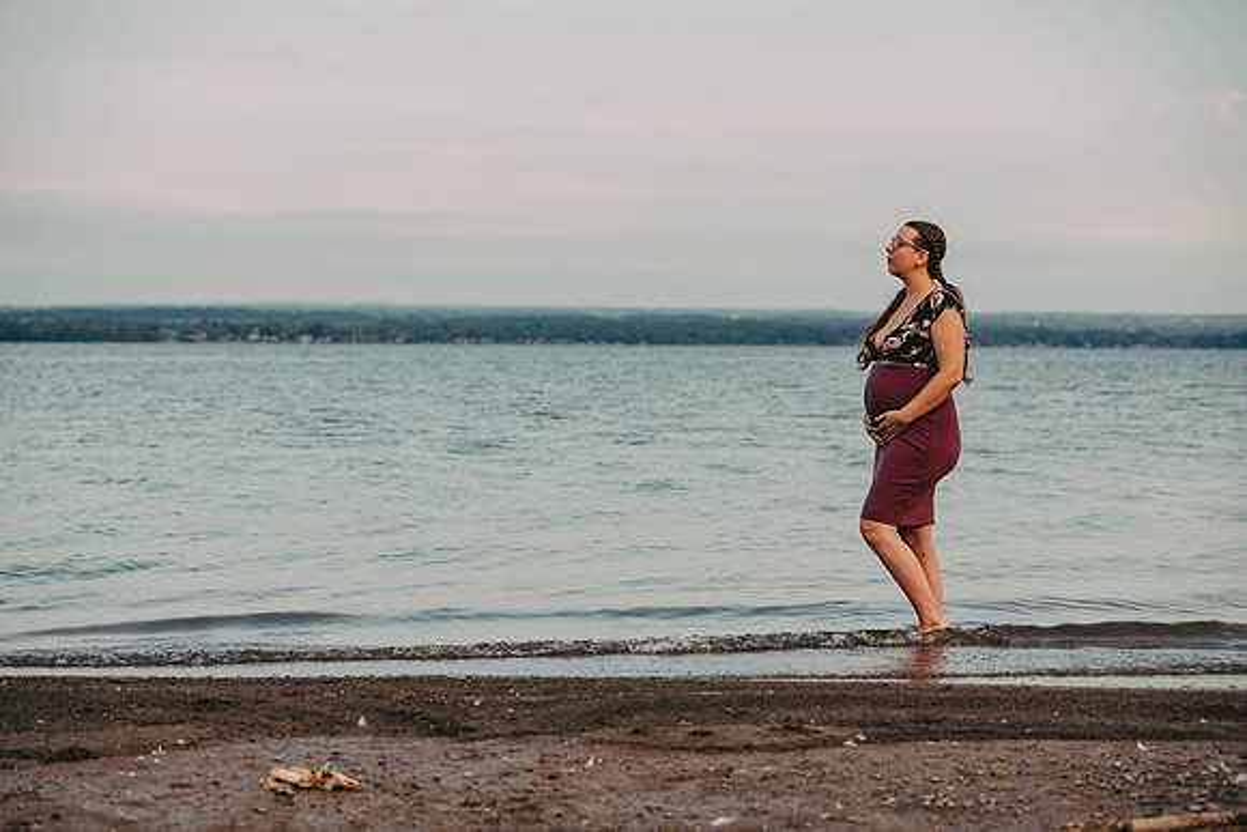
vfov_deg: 16.7
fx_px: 2841
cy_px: 416
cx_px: 624
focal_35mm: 82
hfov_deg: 24.8
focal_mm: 82
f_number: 3.5
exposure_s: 1/1000
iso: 250
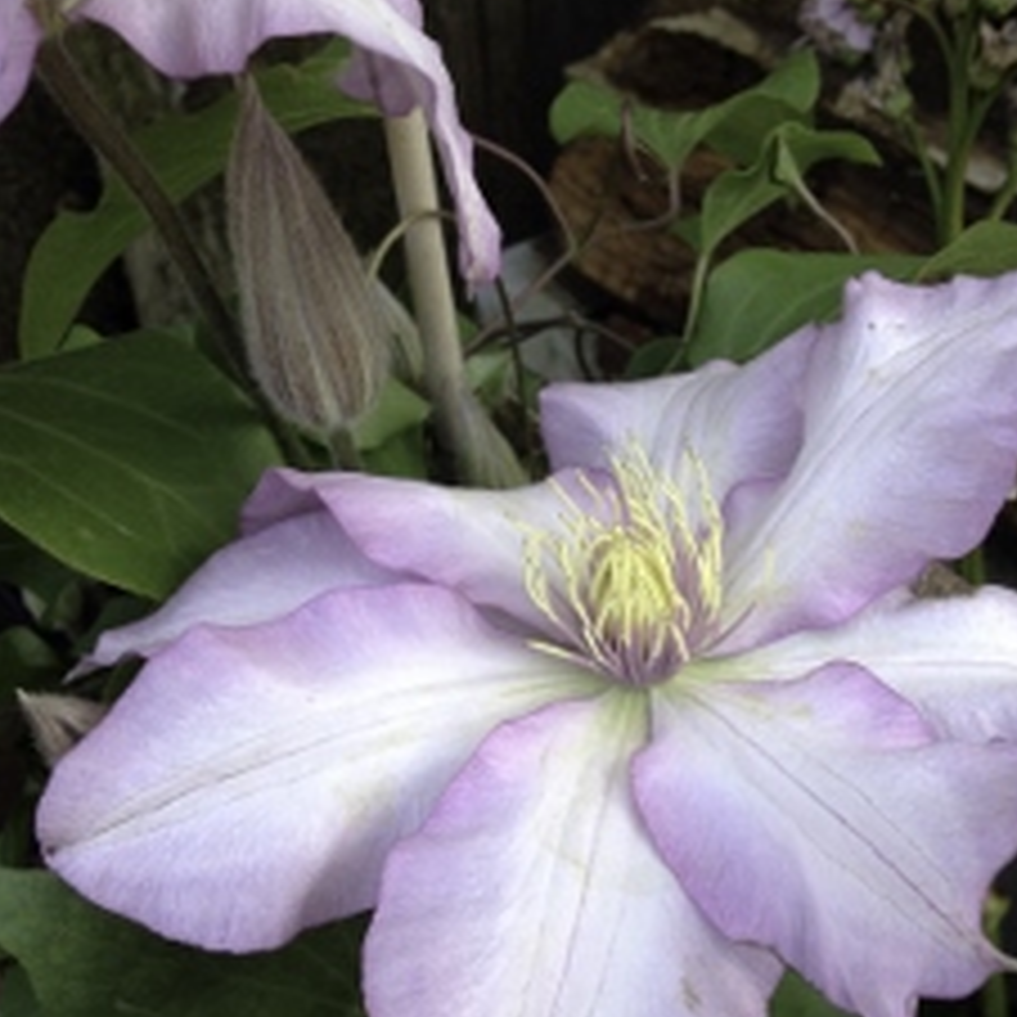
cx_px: 574
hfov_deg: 35.3
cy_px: 608
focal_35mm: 48
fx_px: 1595
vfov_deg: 35.2
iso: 50
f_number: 2.4
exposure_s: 1/250
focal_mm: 4.28
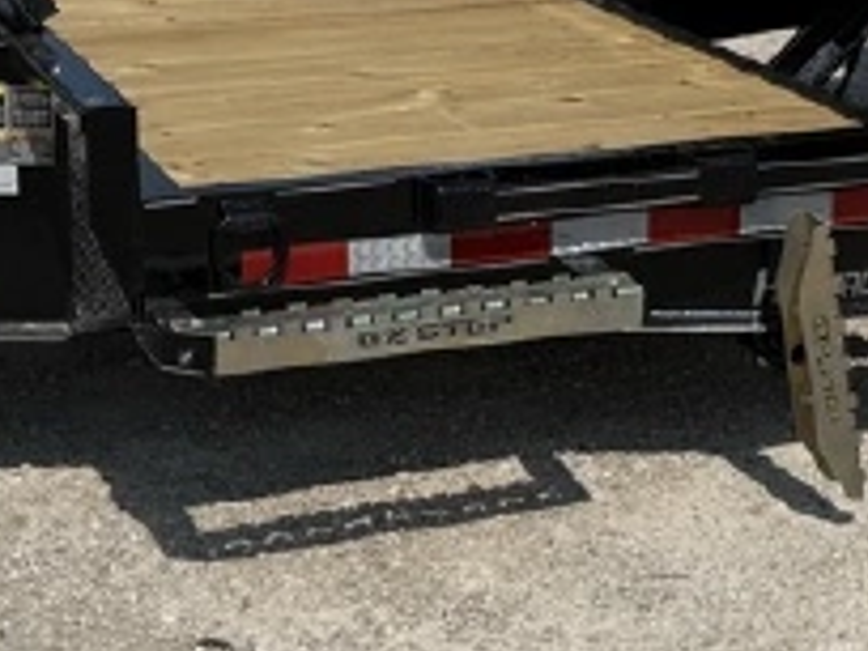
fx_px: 2357
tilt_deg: -14.3
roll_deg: +1.3
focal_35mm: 94
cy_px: 157
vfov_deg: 15.6
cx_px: 549
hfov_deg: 20.8
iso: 80
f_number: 1.78
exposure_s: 1/10309
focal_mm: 6.76
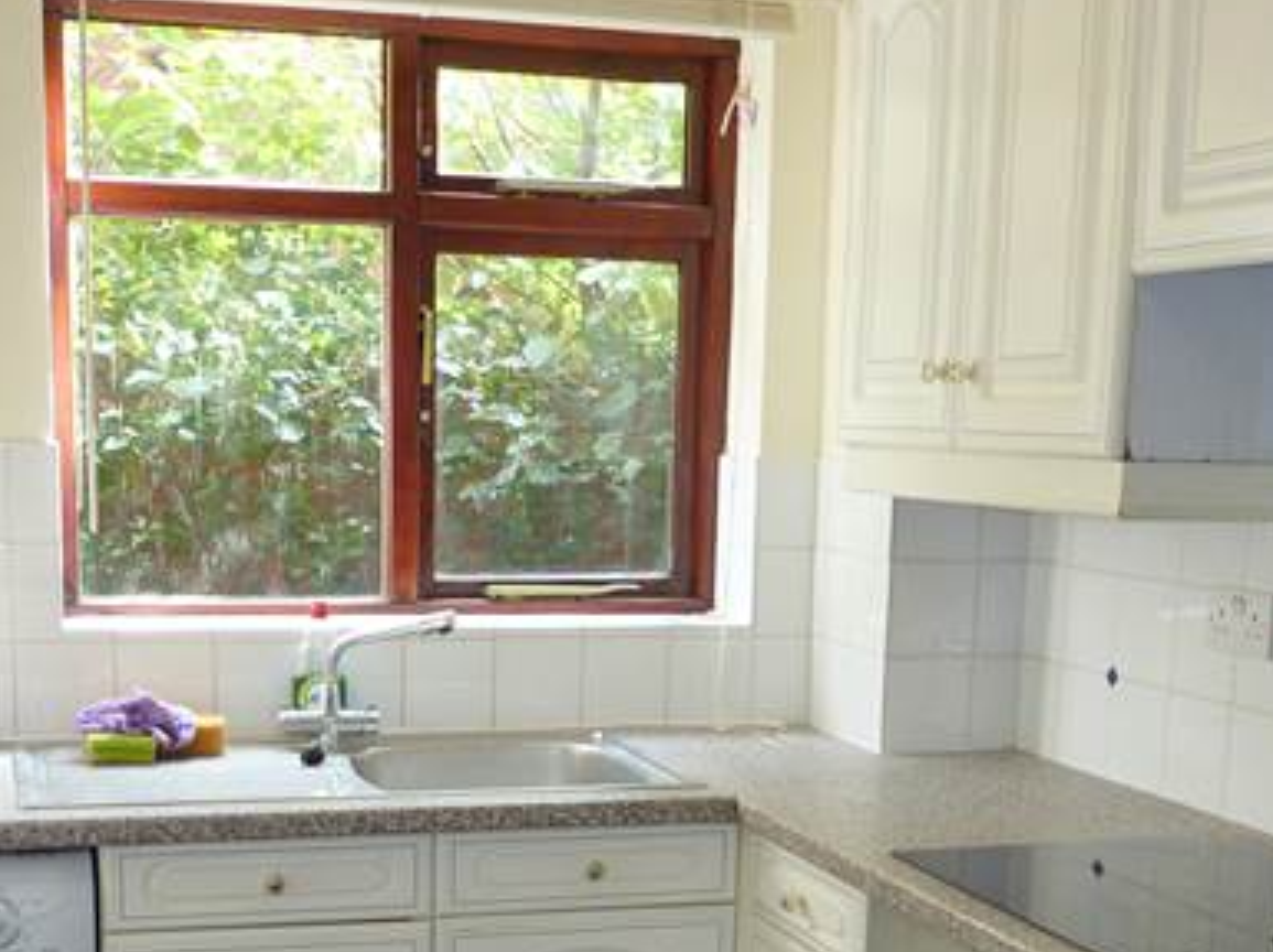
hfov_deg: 36.8
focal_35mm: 52
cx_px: 575
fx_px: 1911
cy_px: 846
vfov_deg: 27.1
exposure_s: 1/30
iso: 80
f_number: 3.3
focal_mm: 4.1
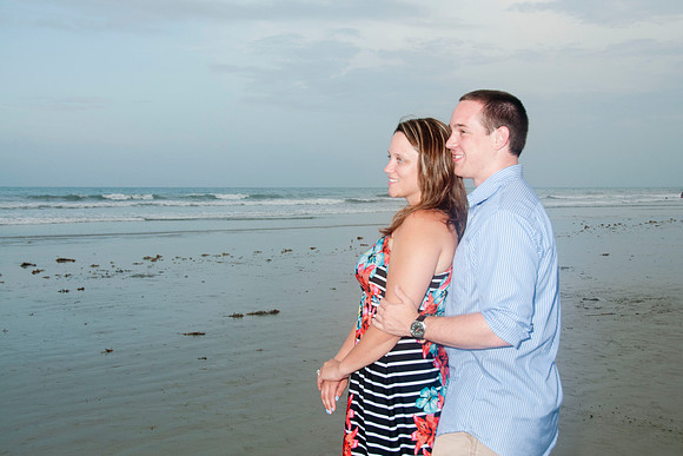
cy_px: 228
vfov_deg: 30.6
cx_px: 342
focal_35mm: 44
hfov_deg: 44.6
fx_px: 834
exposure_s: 1/250
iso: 200
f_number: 6.3
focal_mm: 29
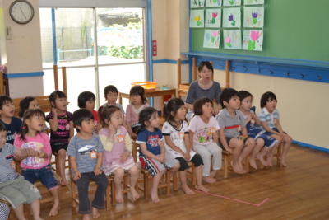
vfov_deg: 26.5
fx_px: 466
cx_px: 164
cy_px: 110
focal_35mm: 51
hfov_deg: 38.9
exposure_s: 1/30
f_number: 5
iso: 160
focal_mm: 34
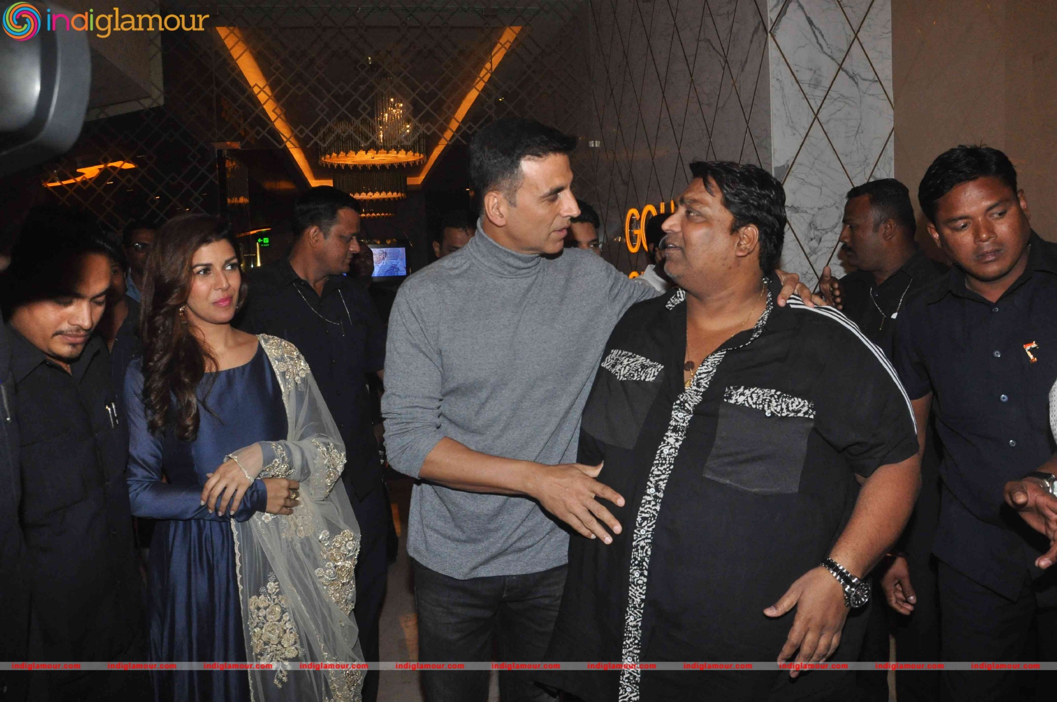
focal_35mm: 27
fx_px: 792
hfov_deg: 67.4
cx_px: 528
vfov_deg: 47.8
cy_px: 351
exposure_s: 1/200
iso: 1250
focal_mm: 18
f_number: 10
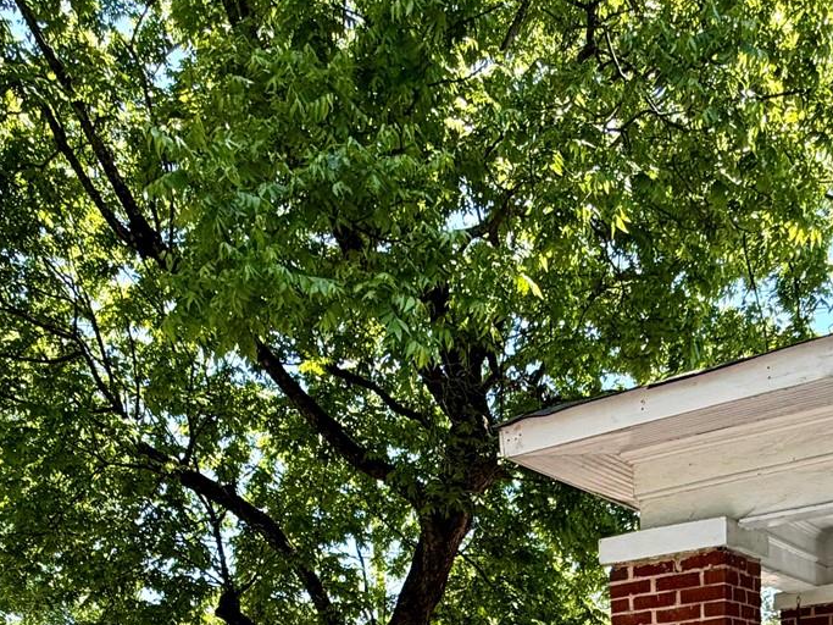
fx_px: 1011
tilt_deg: -8.8
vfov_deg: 26.4
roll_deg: +3.5
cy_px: 903
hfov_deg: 44.6
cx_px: 484
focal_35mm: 42
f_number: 2.2
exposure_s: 1/502
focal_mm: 2.22
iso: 50
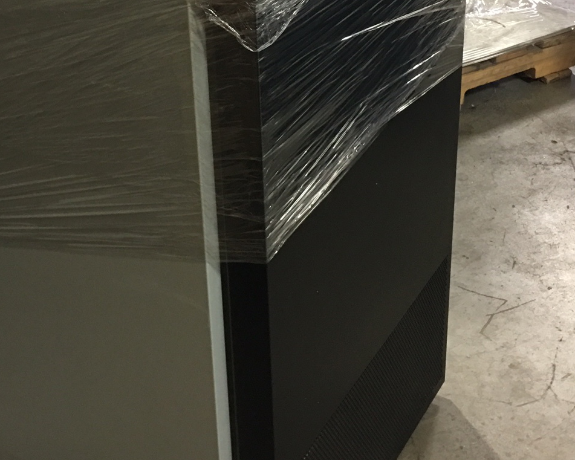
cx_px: 238
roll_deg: +2.2
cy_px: 52
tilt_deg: -23.4
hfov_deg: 31.4
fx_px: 1021
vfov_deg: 24.7
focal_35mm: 60
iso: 80
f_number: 2.2
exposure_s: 1/10
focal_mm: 4.15
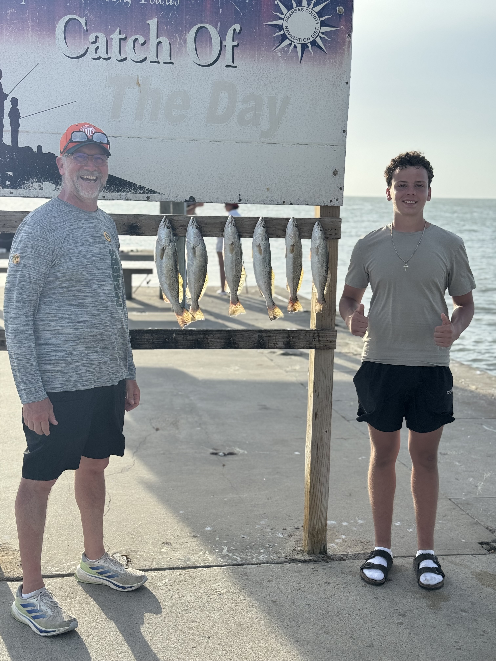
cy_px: 330
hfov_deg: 30.3
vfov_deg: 39.7
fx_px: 917
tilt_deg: -8.7
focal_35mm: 48
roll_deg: -0.8
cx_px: 248
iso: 64
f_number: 1.78
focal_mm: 6.76
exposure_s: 1/3257
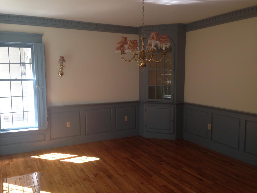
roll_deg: -1.4
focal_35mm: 33
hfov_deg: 55.4
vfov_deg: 42.9
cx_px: 128
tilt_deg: -3.5
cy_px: 96
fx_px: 245
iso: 50
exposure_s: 1/60
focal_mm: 4.12
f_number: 2.4
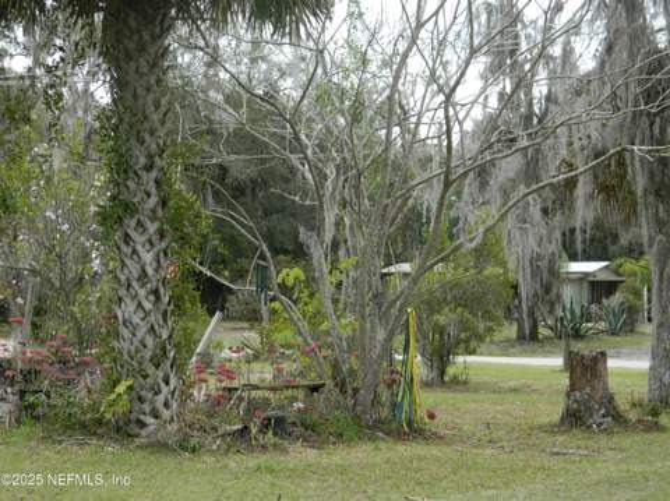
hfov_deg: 23.3
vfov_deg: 17.5
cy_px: 250
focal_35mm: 84
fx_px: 1624
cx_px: 335
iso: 80
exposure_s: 1/200
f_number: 4.2
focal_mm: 15.1
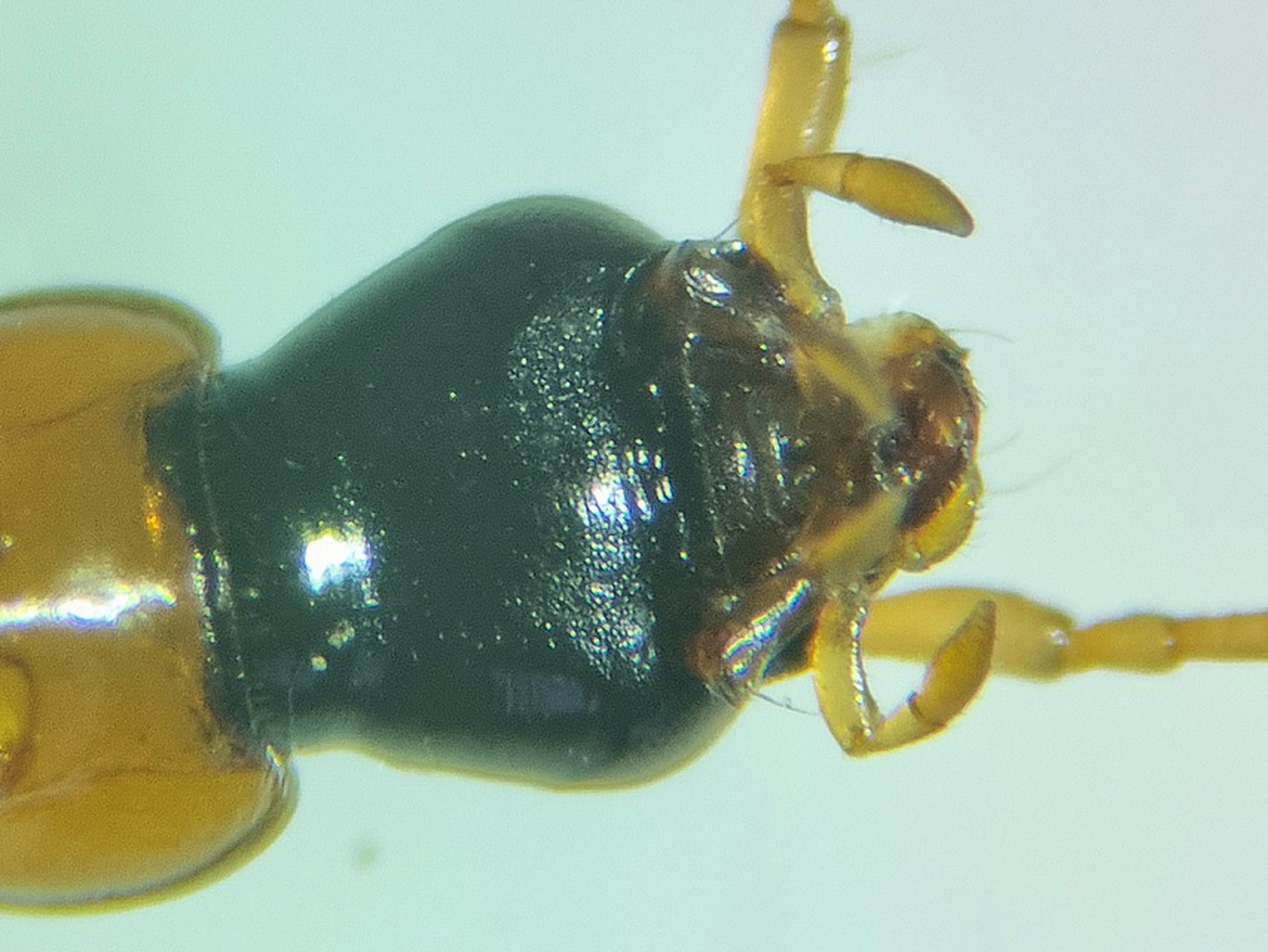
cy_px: 476
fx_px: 989
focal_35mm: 27
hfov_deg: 65.3
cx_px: 634
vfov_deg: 51.4
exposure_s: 1/50
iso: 100
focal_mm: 5.9
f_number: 2
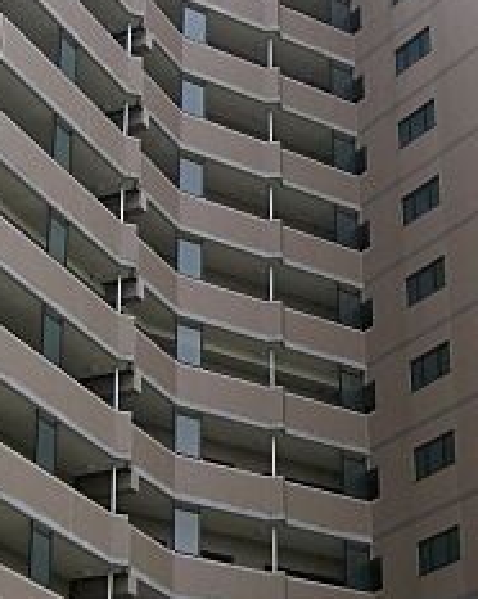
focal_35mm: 102
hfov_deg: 15.0
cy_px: 273
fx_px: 1806
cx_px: 355
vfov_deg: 18.8
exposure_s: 1/320
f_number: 4.3
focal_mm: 6.2
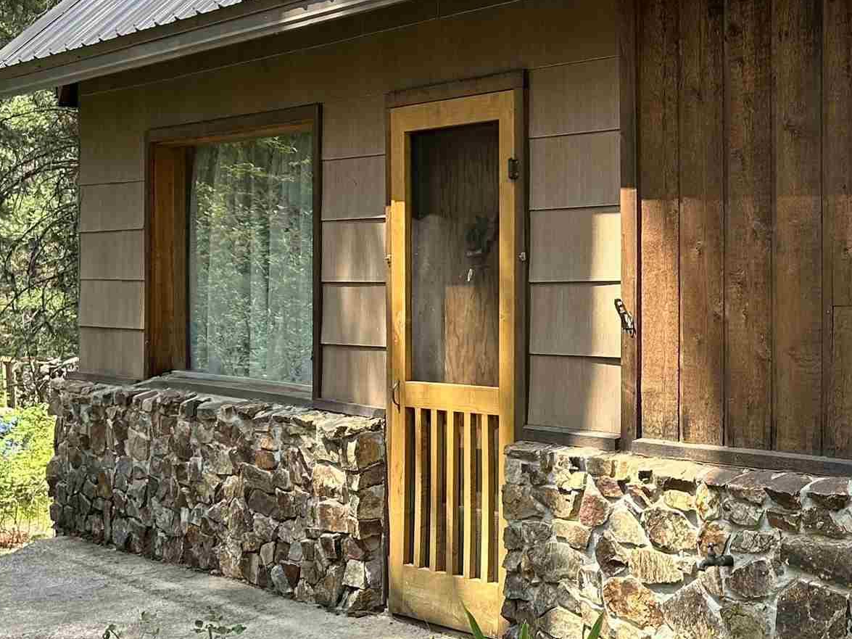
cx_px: 777
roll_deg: +0.2
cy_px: 310
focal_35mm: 68
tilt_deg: +0.5
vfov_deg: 21.6
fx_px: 1674
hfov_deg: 27.5
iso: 50
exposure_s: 1/650
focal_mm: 5.7
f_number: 1.5
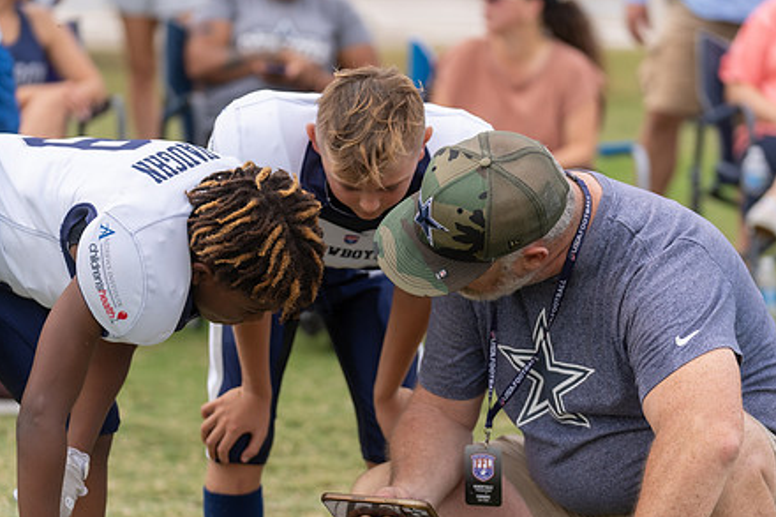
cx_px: 388
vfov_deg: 9.0
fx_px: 3297
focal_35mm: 153
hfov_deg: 13.4
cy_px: 317
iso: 100
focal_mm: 116
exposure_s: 1/640
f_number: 2.8
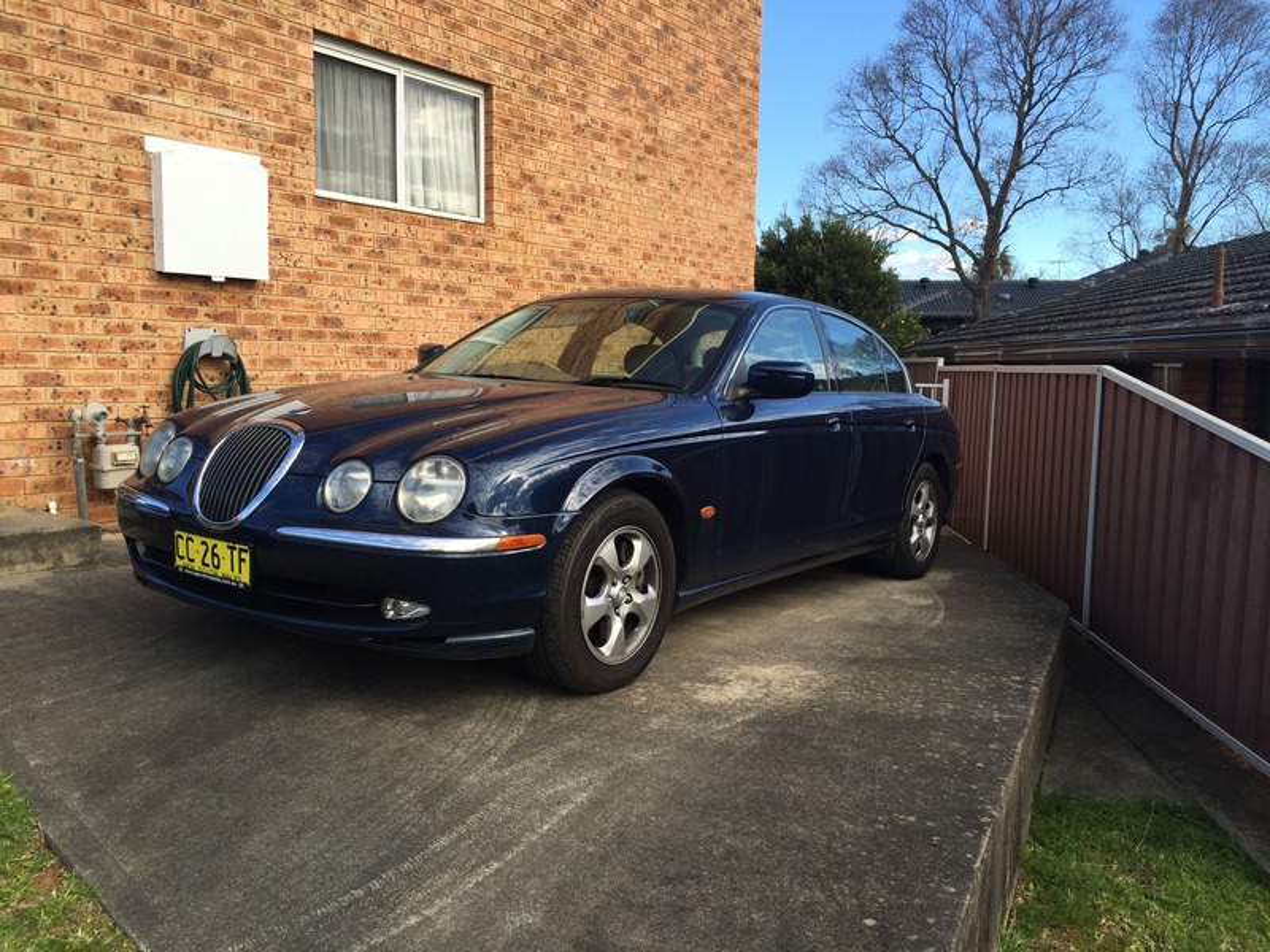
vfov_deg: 48.2
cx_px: 635
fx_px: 1064
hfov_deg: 61.7
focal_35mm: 29
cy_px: 476
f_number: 2.2
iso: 32
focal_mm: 4.15
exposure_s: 1/746
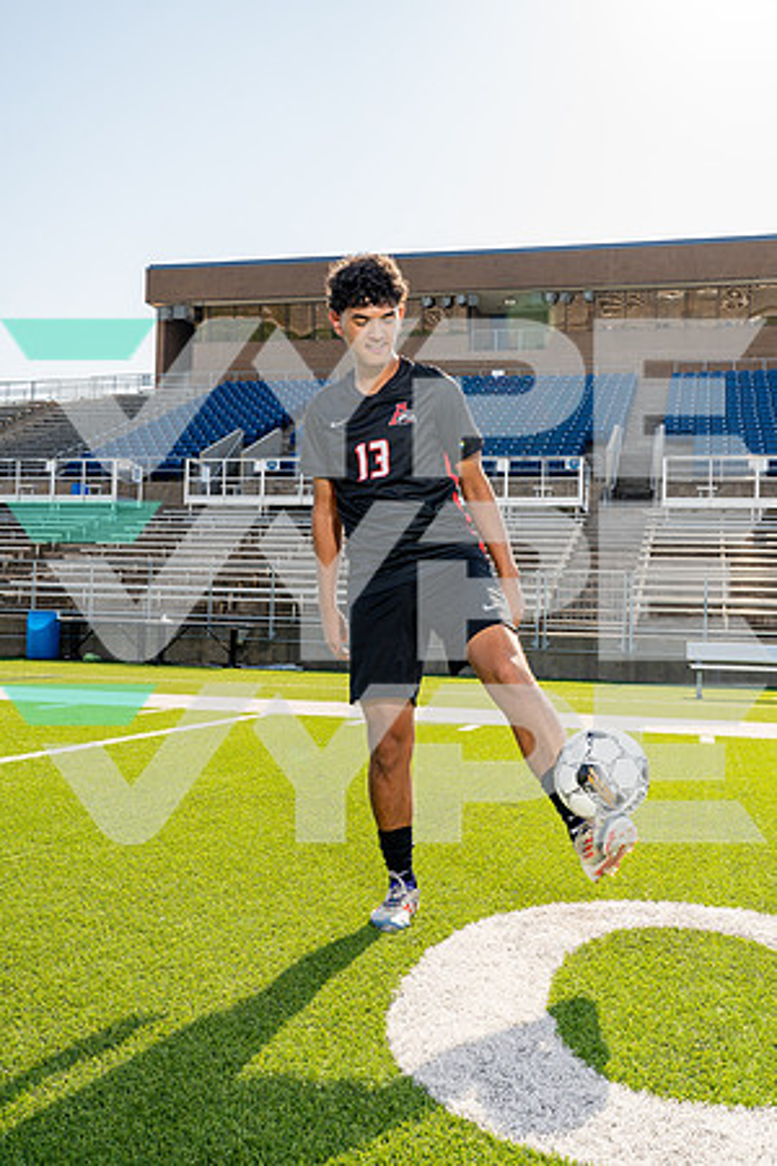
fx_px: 1198
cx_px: 388
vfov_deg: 51.9
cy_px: 583
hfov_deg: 35.9
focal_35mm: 37
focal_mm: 37
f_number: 10
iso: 320
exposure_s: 1/250
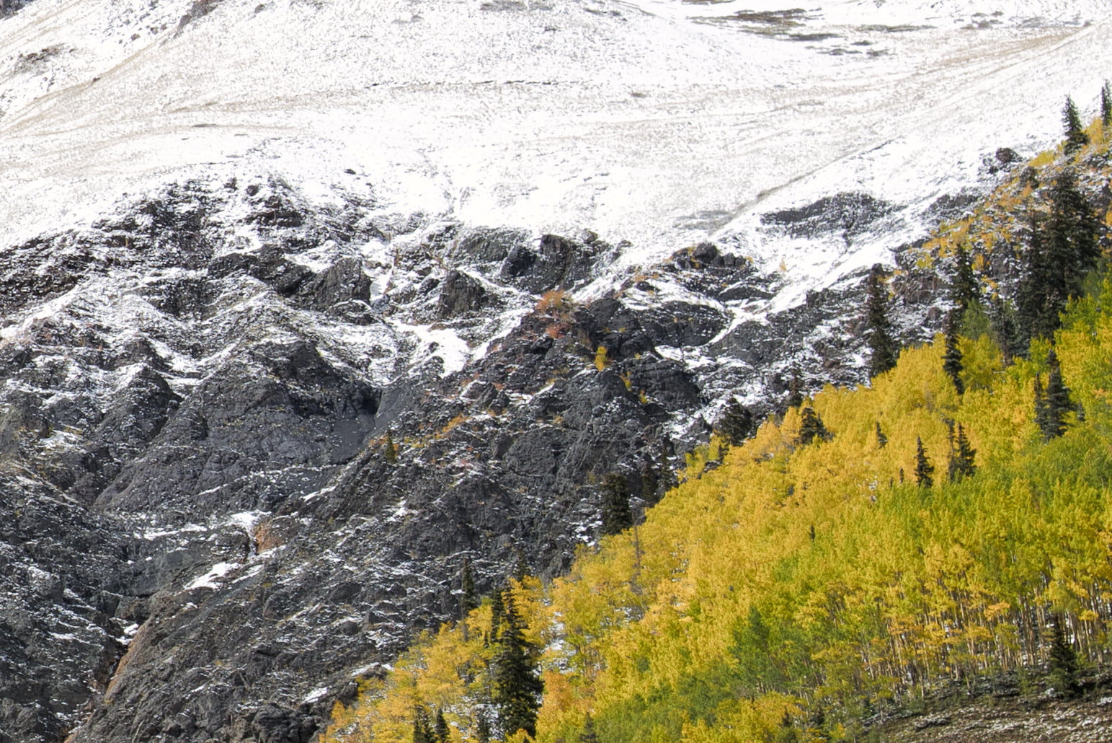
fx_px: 7076
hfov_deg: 8.6
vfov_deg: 6.0
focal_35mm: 229
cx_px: -964
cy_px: 320
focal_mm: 48
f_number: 8
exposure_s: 1/320
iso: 100
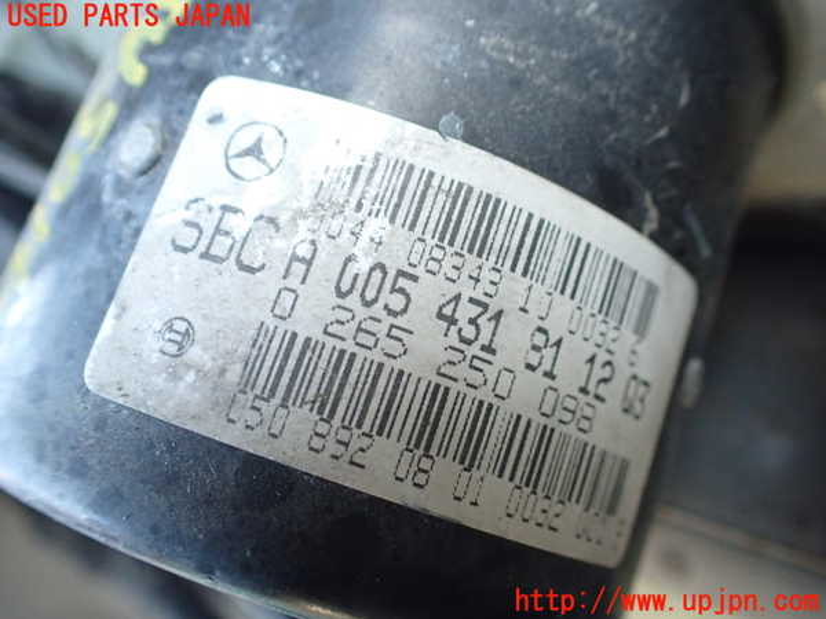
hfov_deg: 60.0
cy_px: 310
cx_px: 413
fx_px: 716
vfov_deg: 46.8
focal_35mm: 30
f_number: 2.3
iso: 640
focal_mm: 5.4
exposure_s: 1/125
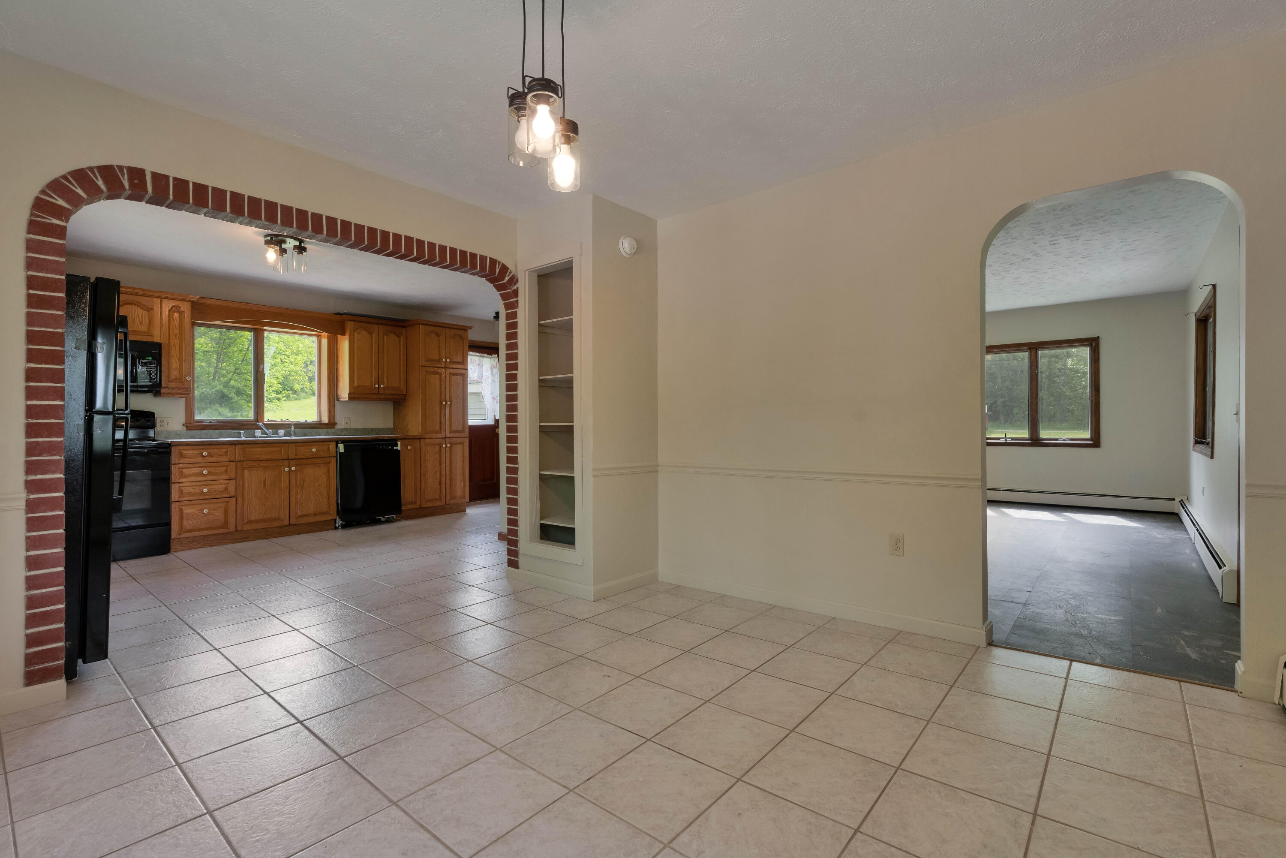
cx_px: 643
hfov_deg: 96.7
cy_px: 429
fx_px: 572
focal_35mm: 16
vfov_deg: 73.8
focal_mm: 16
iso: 800
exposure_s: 1/250
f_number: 8
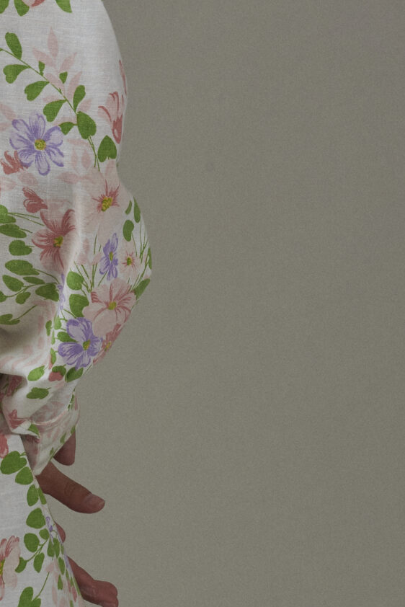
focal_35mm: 298
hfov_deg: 4.6
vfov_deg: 6.9
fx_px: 5024
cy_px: 213
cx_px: -151
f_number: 11
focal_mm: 98
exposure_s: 1/160
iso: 200
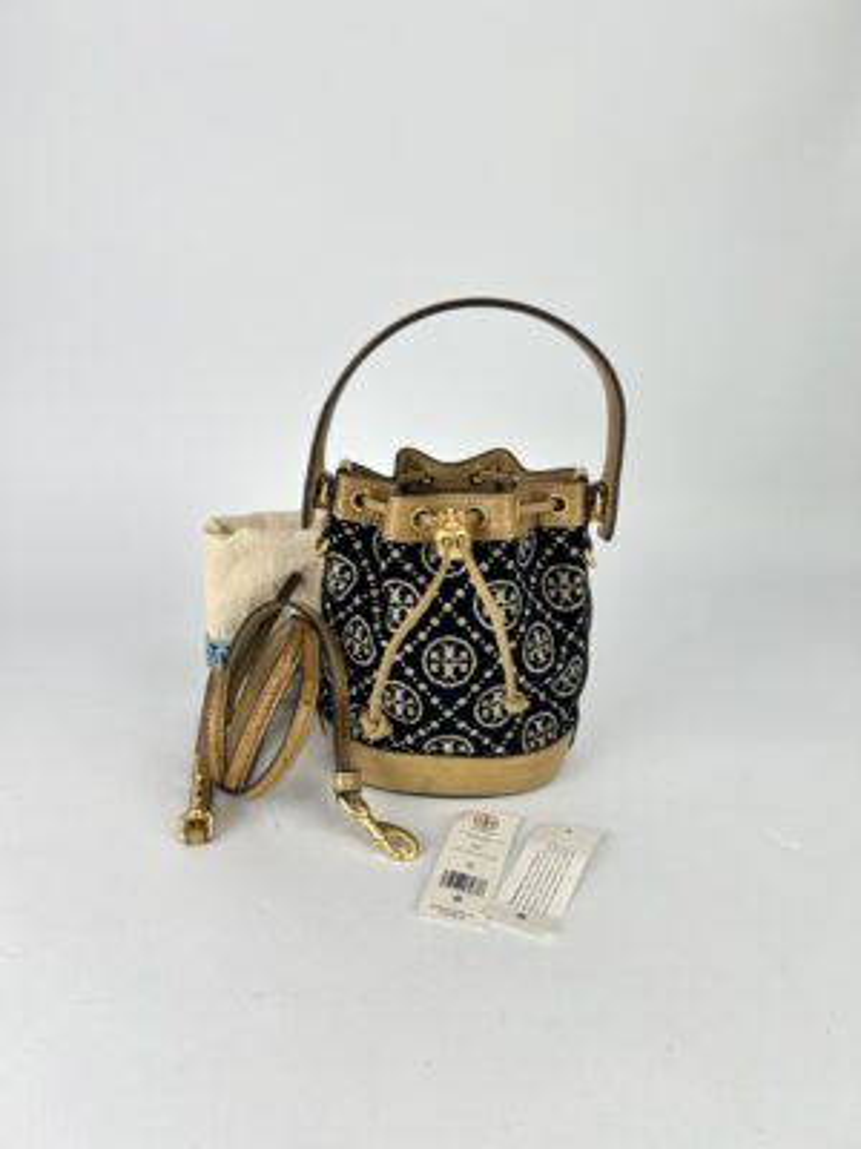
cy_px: 574
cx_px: 430
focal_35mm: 26
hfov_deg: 53.1
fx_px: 862
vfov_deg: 67.3
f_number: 1.5
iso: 40
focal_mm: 5.7
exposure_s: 1/183
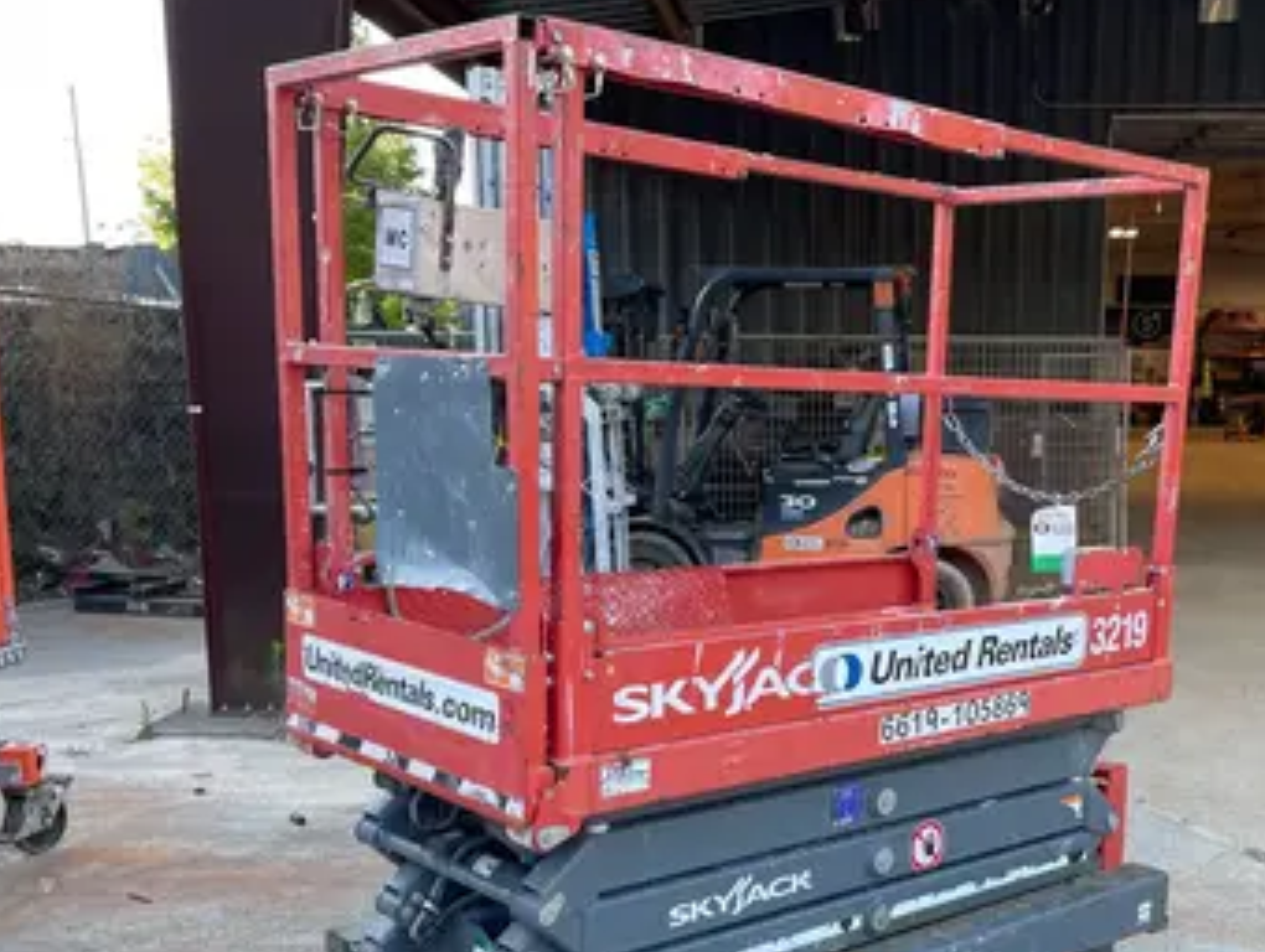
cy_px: 708
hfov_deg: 44.0
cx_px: 863
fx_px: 1537
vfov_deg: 33.8
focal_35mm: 42
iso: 40
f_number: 1.6
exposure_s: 1/120
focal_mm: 4.2
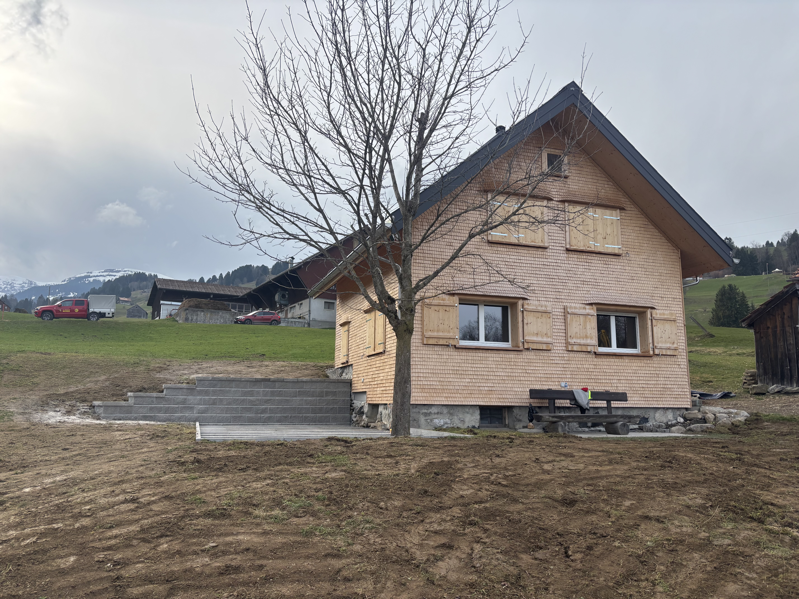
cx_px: 400
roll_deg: -0.4
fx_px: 600
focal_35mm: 26
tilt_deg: +9.8
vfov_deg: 53.1
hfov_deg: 67.3
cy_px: 300
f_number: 1.6
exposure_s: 1/2105
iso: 50
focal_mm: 5.96
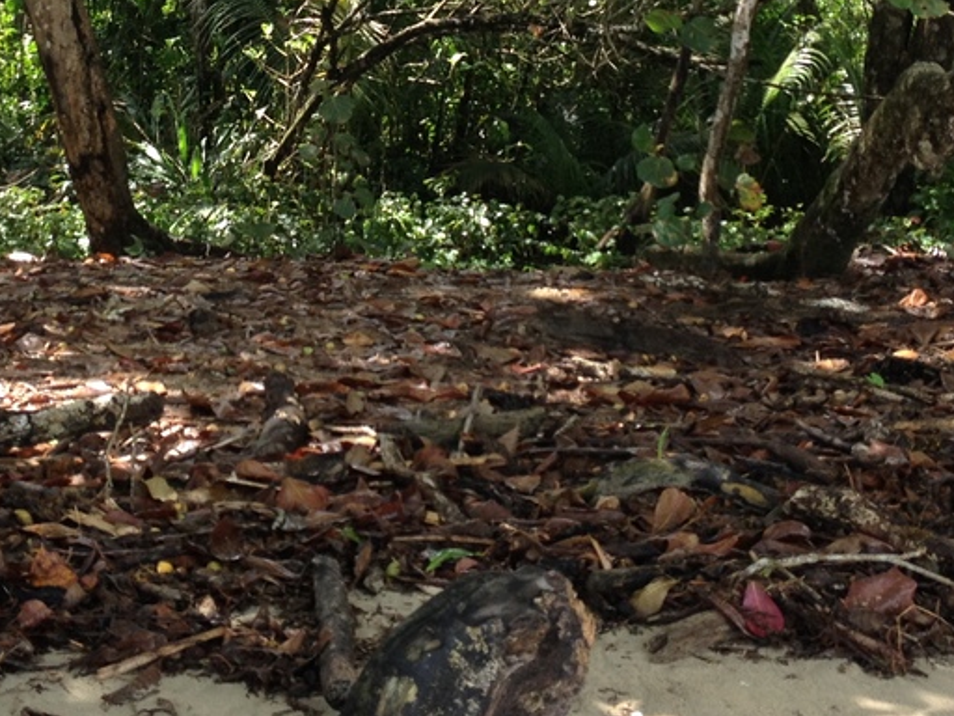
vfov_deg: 17.7
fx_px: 2260
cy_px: 48
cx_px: 360
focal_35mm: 82
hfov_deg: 23.8
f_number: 2.4
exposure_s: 1/224
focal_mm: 4.28
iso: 50
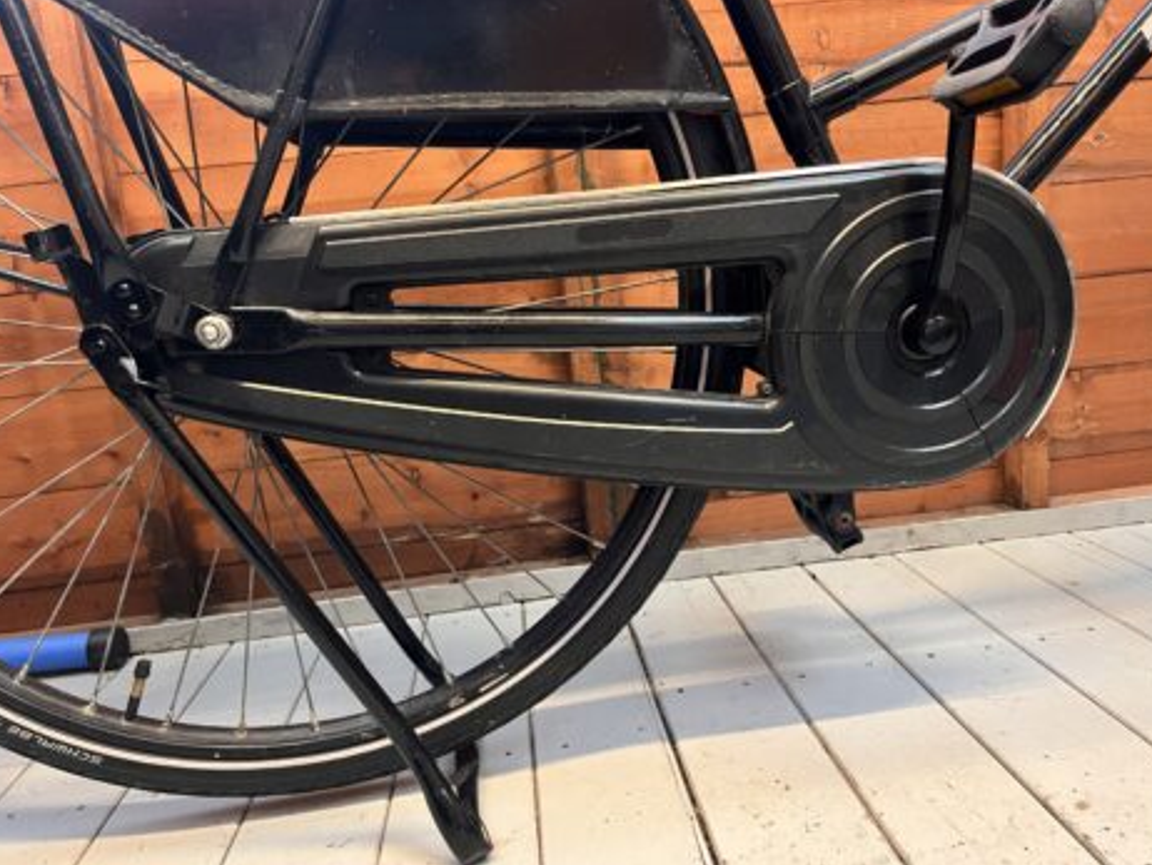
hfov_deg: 65.3
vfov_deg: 51.4
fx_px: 899
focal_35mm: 27
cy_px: 439
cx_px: 586
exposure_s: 1/60
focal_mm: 5.1
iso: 500
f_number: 1.6
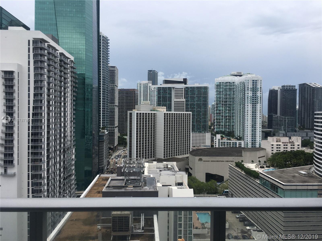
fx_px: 270
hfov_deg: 61.7
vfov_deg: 48.2
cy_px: 120
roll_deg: -0.7
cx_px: 161
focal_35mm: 29
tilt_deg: +1.1
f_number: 2.2
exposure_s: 1/2024
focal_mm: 4.15
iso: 25
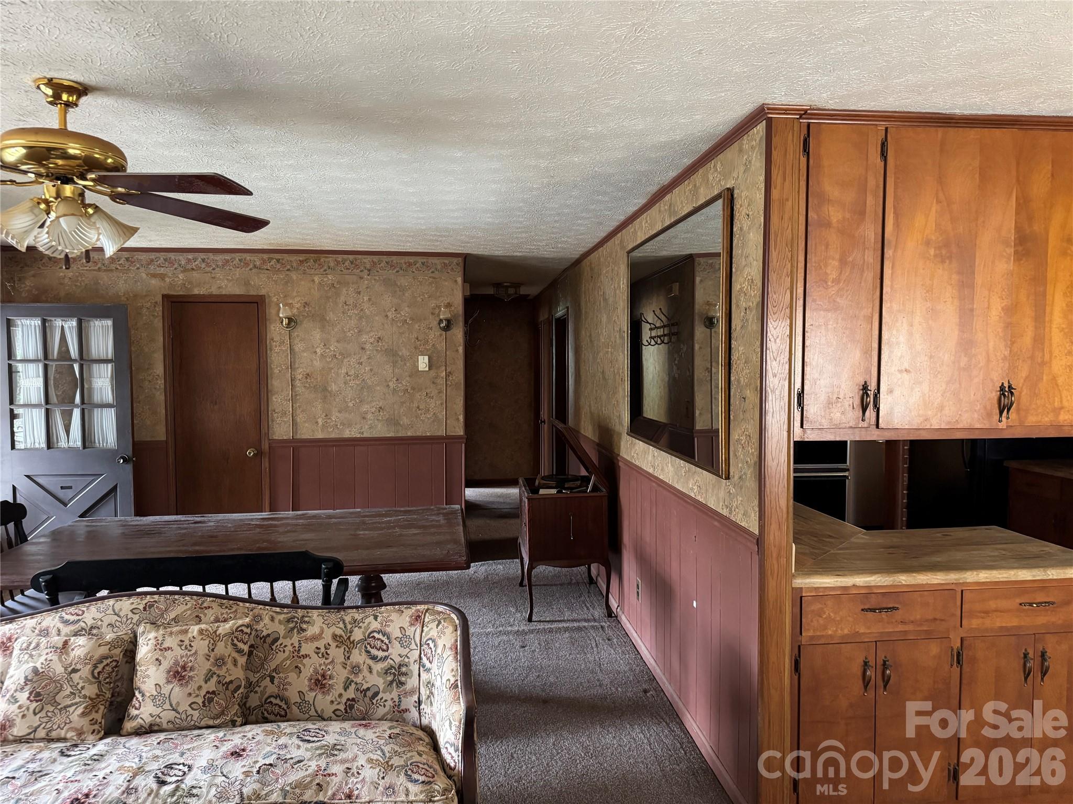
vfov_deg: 56.8
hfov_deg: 71.6
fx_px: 744
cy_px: 402
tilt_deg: -3.7
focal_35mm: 24
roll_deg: +0.4
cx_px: 536
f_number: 1.78
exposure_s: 1/43
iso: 800
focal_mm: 6.76
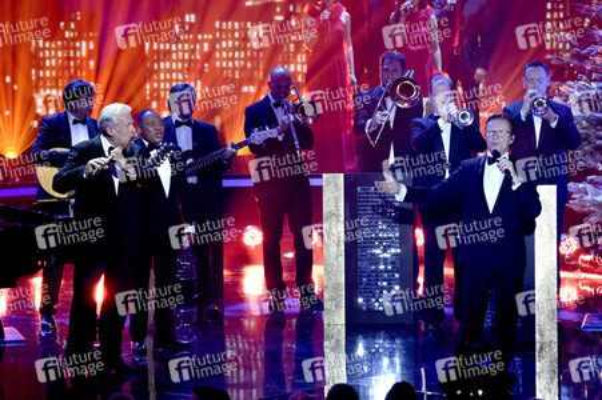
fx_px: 4010
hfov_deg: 8.6
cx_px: 301
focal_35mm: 240
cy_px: 200
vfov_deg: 5.7
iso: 3200
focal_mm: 160
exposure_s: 1/125
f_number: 6.3
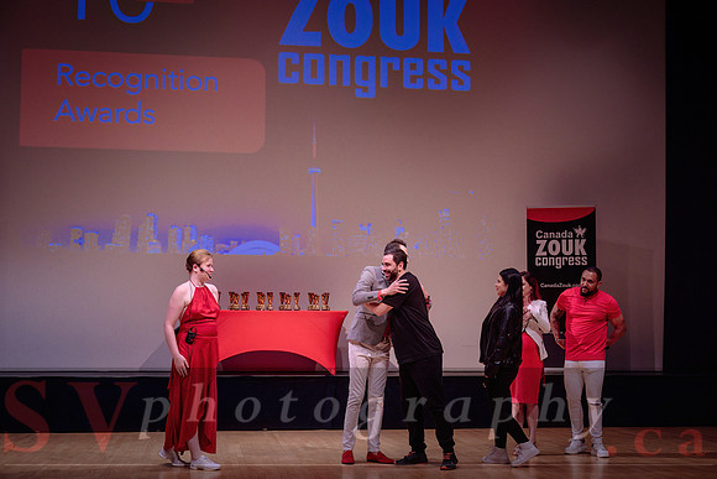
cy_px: 259
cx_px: 391
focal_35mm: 52
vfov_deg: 26.1
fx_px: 1030
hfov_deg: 38.3
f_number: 3.5
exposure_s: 1/320
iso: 1250
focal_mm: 47
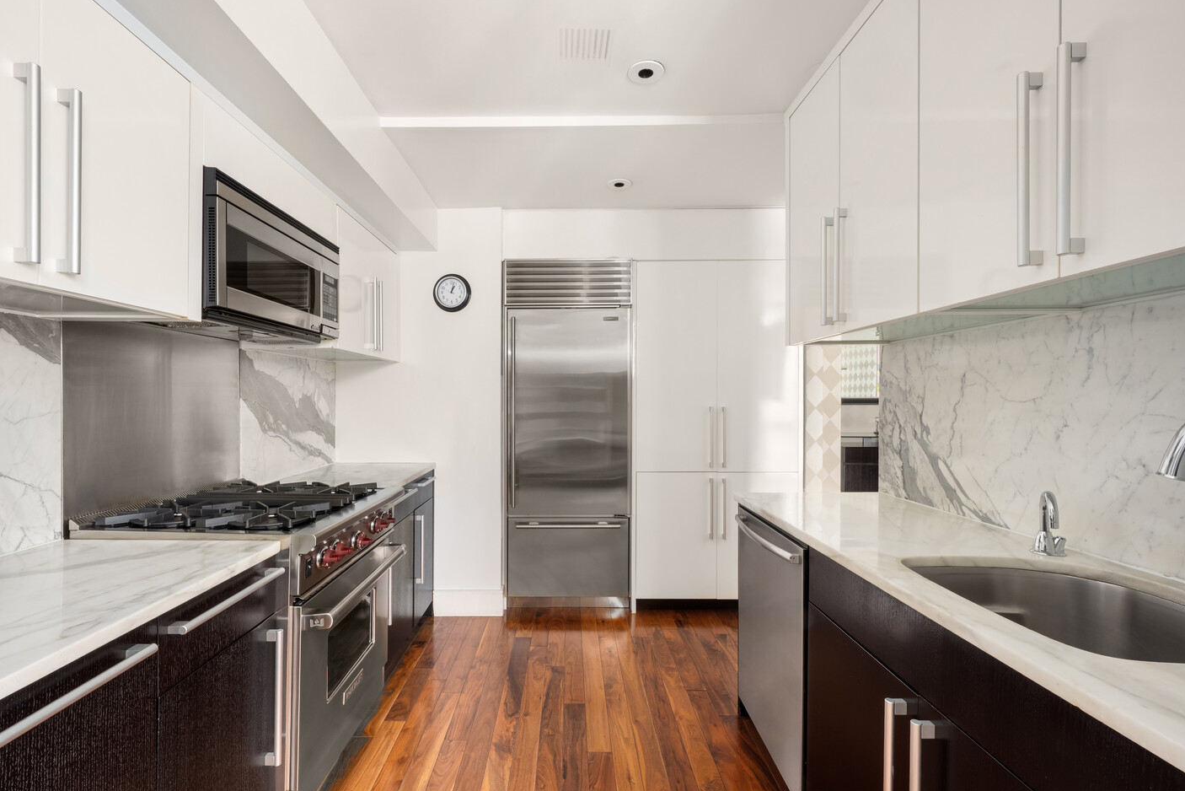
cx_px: 565
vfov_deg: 73.8
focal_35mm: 16
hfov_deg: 96.7
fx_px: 527
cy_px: 405
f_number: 19
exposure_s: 1.5
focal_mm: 15
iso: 500
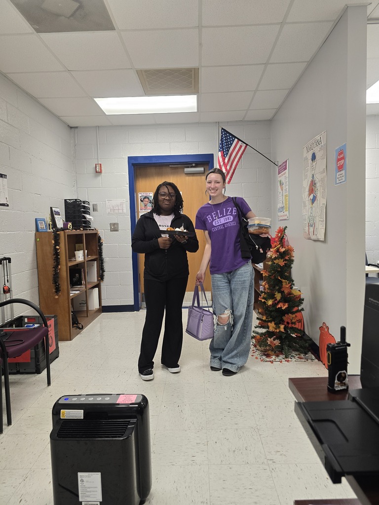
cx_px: 190
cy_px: 252
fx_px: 336
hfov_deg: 58.9
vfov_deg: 73.9
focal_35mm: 23
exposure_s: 1/120
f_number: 1.7
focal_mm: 6.3
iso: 200
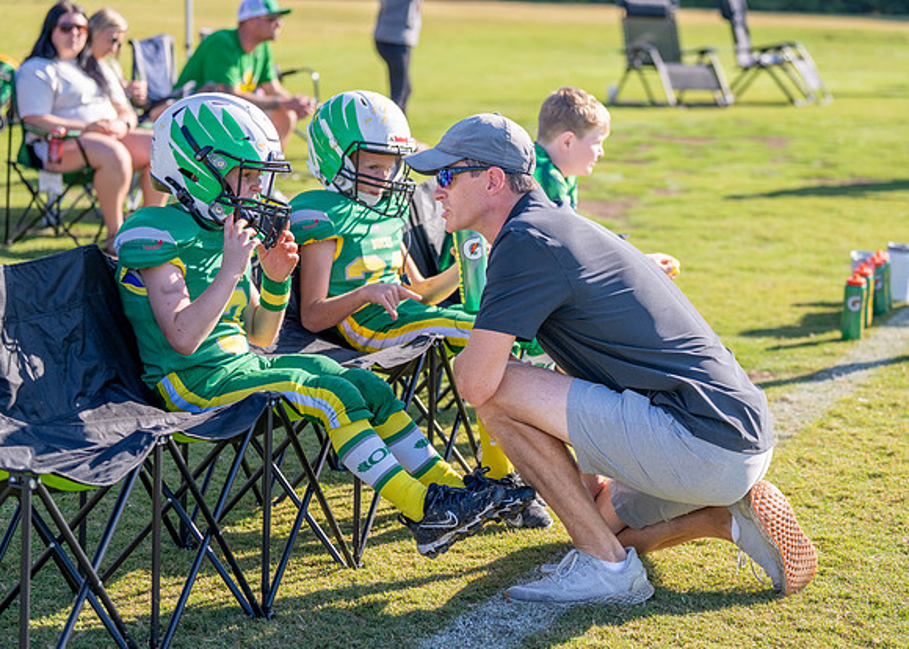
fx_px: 2125
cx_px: 490
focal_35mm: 82
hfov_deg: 24.1
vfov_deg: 17.4
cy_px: 306
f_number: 2.8
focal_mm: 70
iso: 250
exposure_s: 1/2500
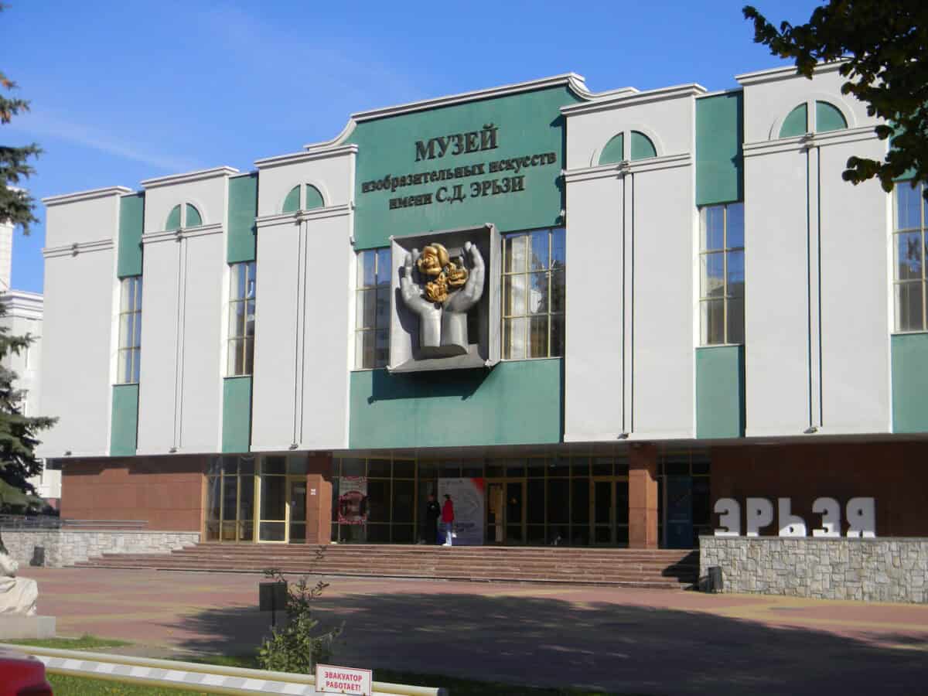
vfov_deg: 26.1
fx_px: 1501
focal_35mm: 56
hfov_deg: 34.3
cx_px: 464
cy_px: 348
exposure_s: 1/237
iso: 80
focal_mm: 10.1
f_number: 8.2
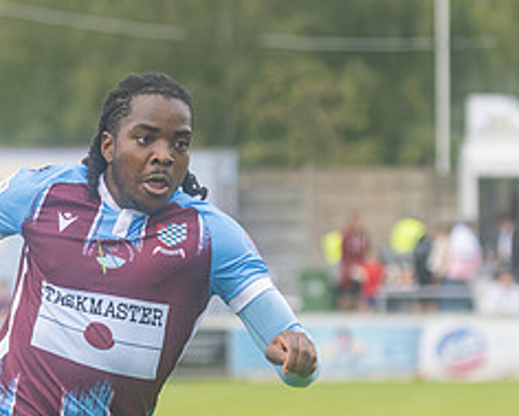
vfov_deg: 2.7
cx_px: 498
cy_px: 423
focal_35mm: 572
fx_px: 8790
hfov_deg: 3.4
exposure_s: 1/1250
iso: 400
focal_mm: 135
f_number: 2.8
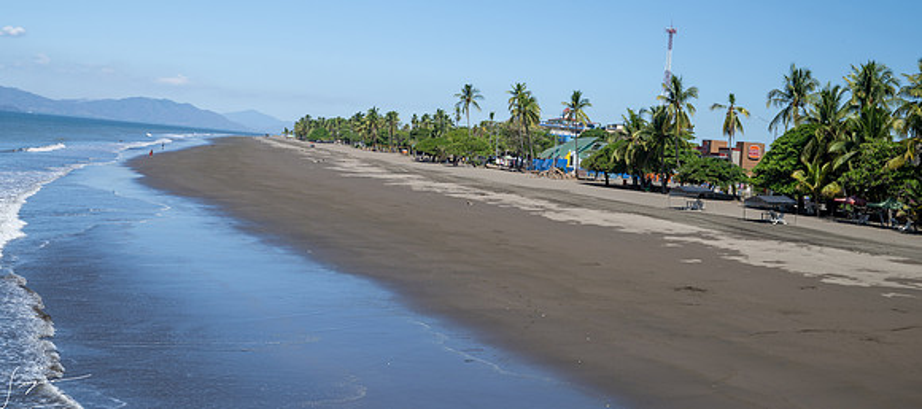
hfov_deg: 44.5
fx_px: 1127
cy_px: 101
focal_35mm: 48
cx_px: 461
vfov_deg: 20.4
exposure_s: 1/125
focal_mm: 44
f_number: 8
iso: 160
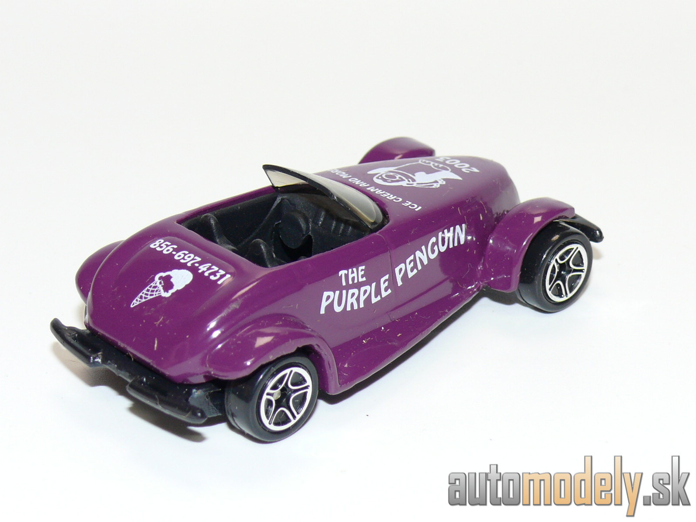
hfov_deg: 19.3
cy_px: 261
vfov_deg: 14.5
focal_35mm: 102
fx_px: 2051
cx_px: 348
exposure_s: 1/30
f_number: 4
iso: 100
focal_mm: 13.4
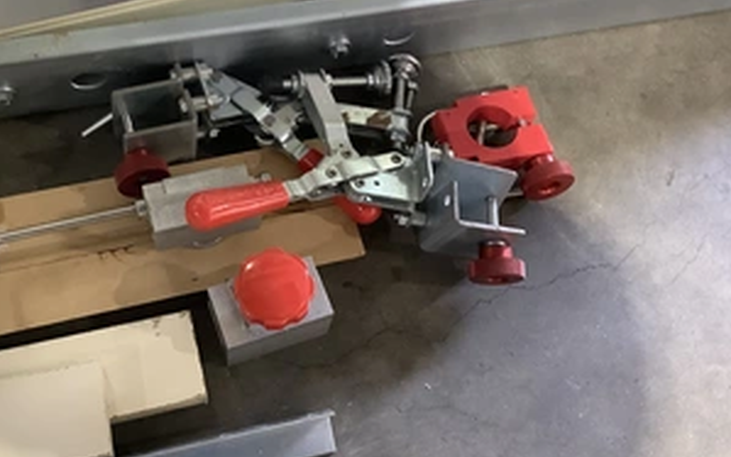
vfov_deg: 29.2
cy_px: 198
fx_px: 877
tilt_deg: -64.4
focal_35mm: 44
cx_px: 303
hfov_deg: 45.1
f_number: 2.4
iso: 320
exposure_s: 1/40
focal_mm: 3.3
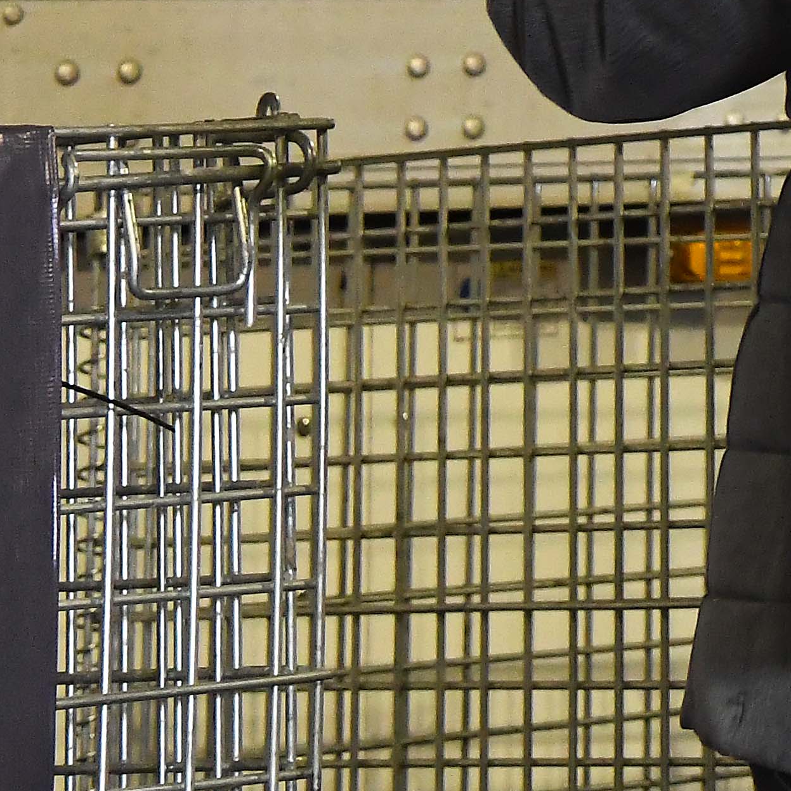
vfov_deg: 6.3
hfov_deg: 6.0
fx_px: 6980
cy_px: -717
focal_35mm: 270
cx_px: 2486
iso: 3200
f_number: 6.3
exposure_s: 1/60
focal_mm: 48
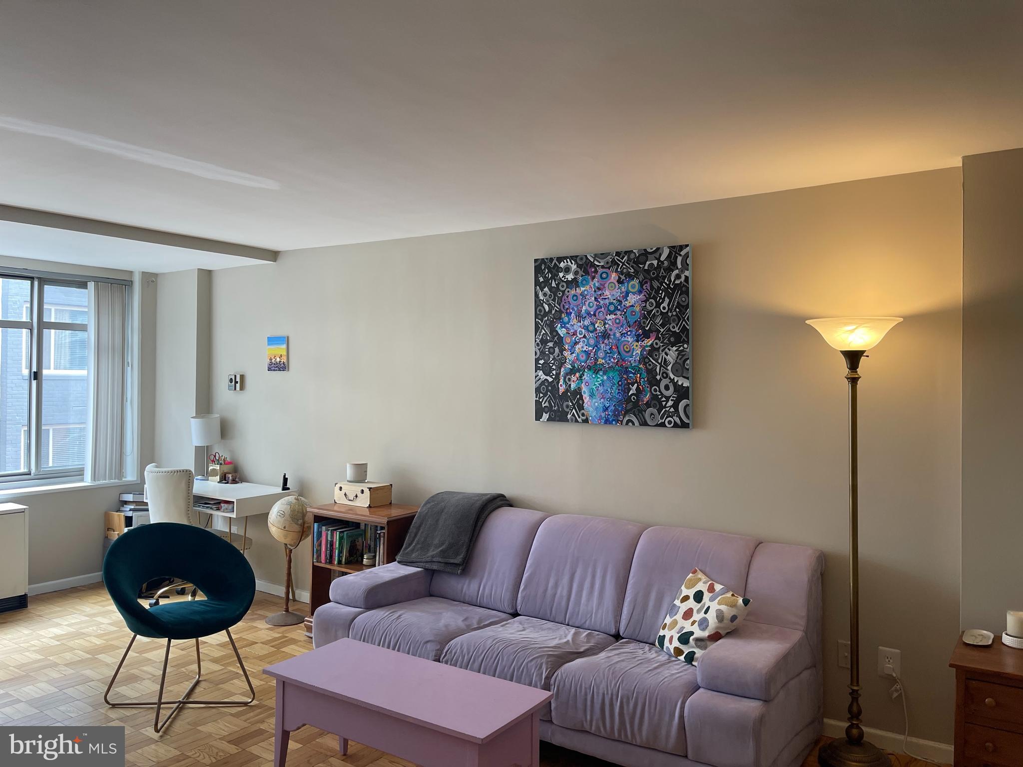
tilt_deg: -0.1
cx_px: 512
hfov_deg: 69.4
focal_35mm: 25
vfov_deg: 54.9
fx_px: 739
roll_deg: -1.5
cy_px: 384
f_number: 1.6
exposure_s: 1/120
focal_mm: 5.1
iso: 100
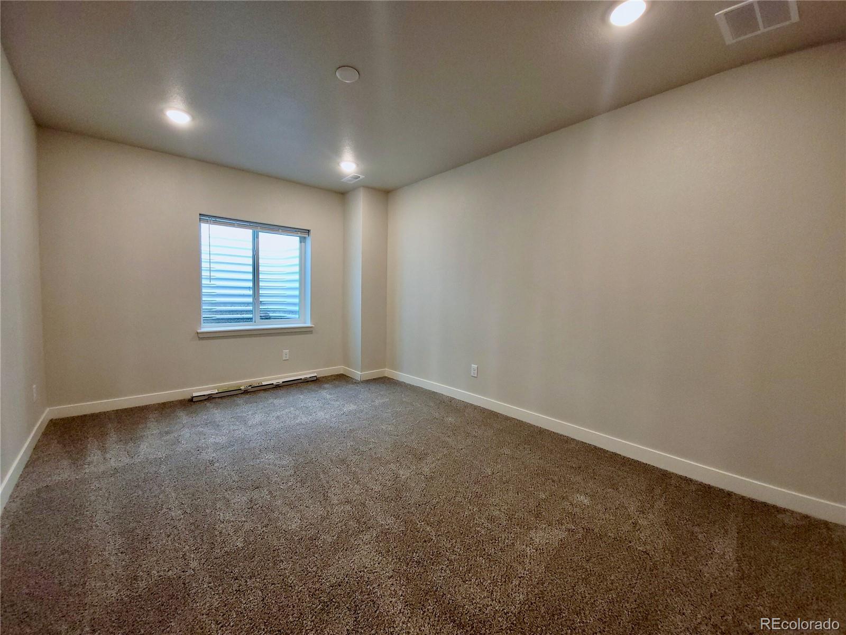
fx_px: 318
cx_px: 423
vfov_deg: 89.9
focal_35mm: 13
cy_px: 318
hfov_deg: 106.2
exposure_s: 1/30
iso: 80
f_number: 2.2
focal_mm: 1.74
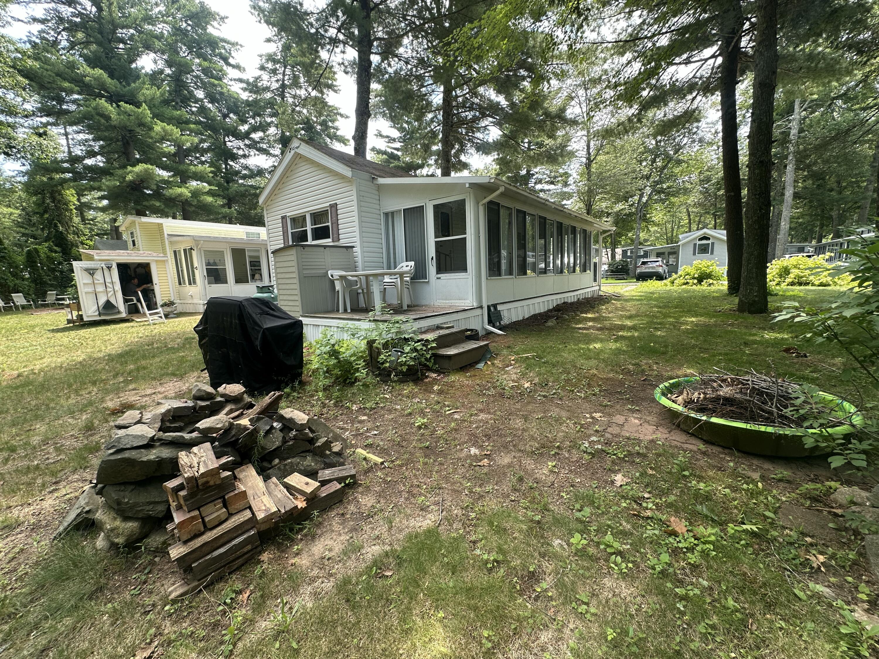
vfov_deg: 85.7
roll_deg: +2.1
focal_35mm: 14
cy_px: 330
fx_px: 356
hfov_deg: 102.1
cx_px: 440
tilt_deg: -8.3
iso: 40
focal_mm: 2.22
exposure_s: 1/176
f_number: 2.2
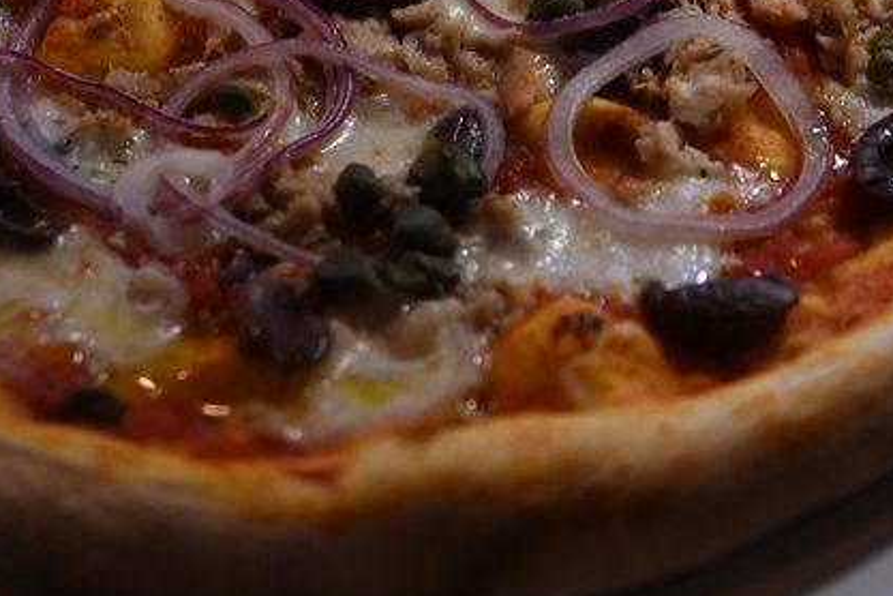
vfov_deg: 9.9
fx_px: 3423
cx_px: 441
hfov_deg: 14.9
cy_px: 39
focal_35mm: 138
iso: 1250
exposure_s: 1/160
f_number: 2.8
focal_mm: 48
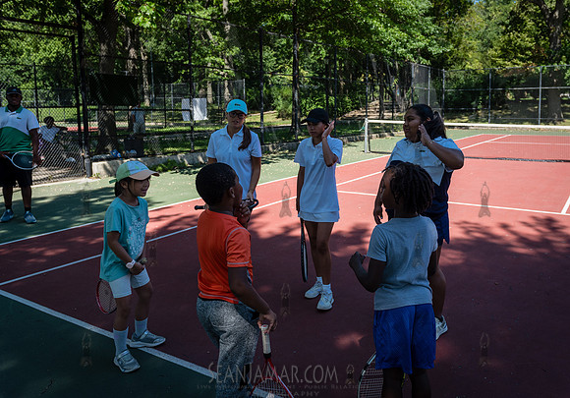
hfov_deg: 61.7
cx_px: 333
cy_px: 161
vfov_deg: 45.3
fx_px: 474
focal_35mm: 29
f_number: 3.5
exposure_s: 1/640
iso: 200
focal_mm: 24
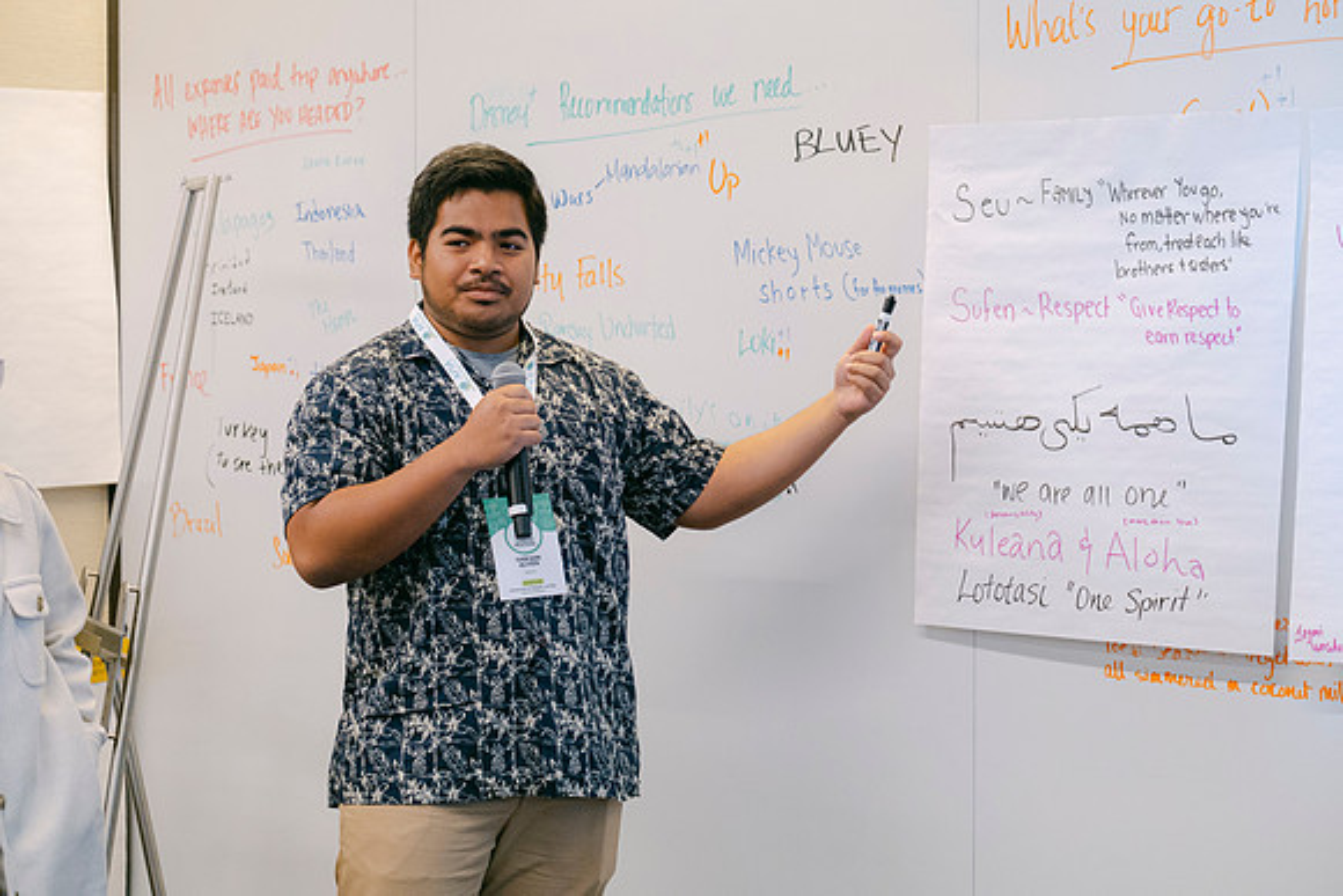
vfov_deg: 18.2
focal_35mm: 75
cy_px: 448
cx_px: 672
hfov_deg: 27.0
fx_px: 2798
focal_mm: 50
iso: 2500
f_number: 2.8
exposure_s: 1/125
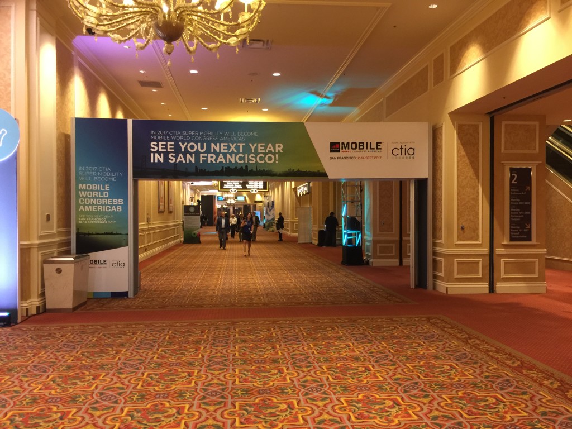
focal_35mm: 29
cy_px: 214
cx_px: 286
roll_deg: +0.6
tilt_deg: +0.9
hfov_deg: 61.7
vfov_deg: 48.2
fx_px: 479
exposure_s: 1/15
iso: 125
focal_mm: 4.15
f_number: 2.2
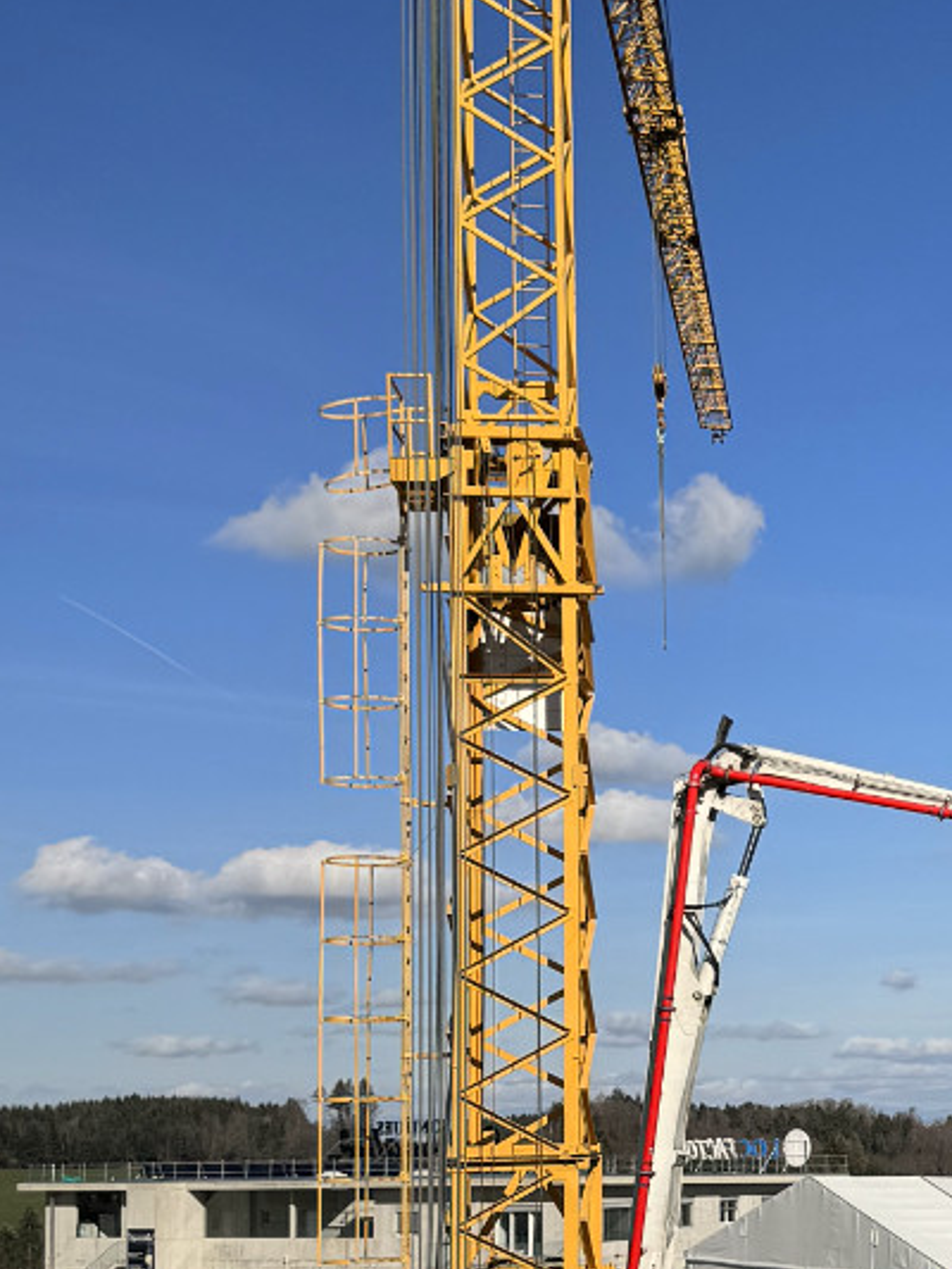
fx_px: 2639
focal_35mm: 72
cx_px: 1200
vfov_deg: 26.7
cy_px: 924
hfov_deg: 19.1
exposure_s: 1/7937
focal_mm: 6.9
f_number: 1.8
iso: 80
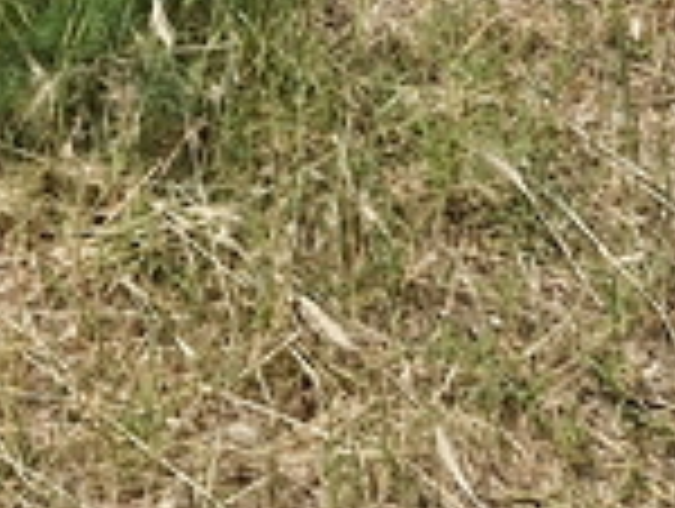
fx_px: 3594
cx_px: -274
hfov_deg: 10.4
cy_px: -1479
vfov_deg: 6.6
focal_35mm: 184
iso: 50
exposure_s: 1/2768
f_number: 1.8
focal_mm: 5.4
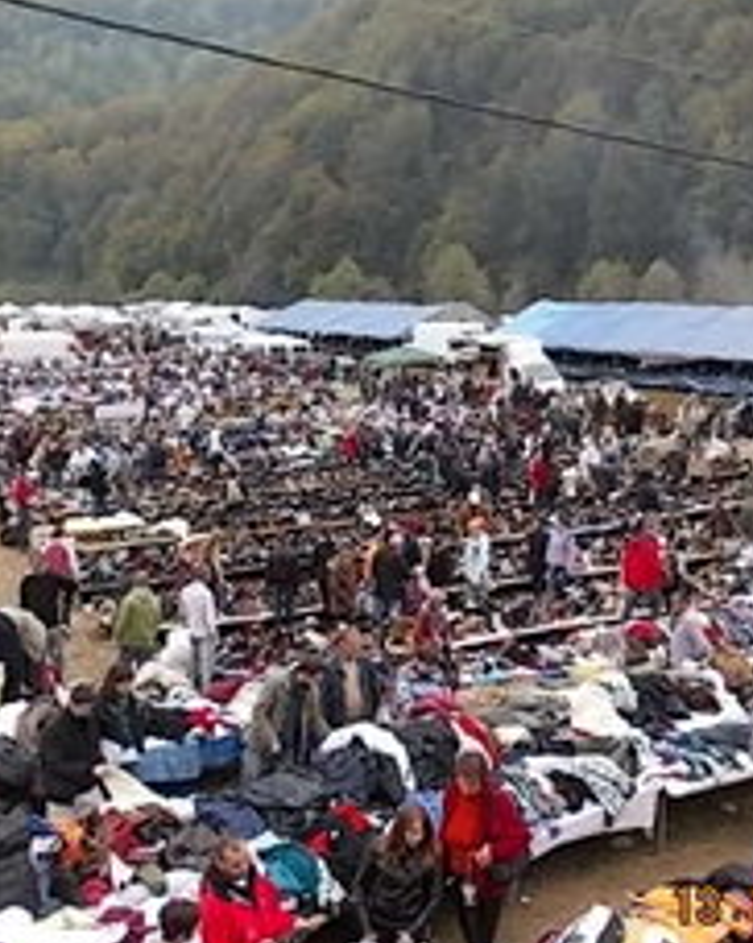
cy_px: 490
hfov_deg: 35.6
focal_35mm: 42
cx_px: 418
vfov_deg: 43.8
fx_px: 1172
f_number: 2.7
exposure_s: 1/250
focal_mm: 4
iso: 80
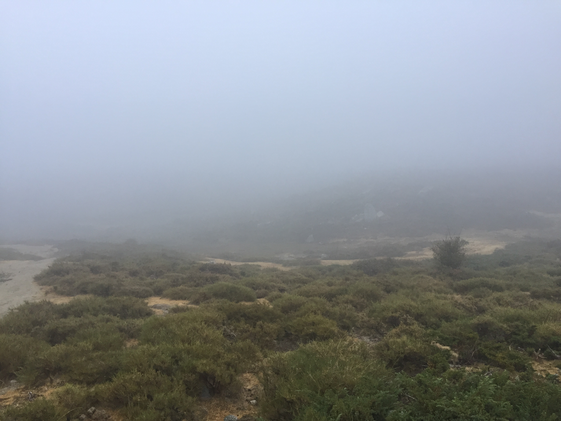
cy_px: 210
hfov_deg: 61.7
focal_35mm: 29
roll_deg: -0.5
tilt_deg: -4.2
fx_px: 470
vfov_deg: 48.2
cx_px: 280
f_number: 2.2
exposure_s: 1/33
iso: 32
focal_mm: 4.15
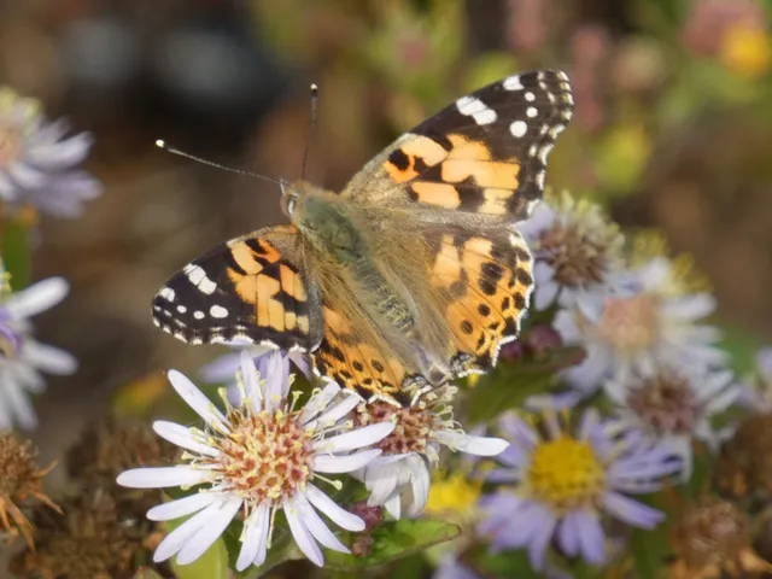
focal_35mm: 681
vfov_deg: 2.2
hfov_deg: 2.9
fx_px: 15188
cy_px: 290
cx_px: 386
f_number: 5.6
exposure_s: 1/250
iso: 250
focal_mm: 121.9
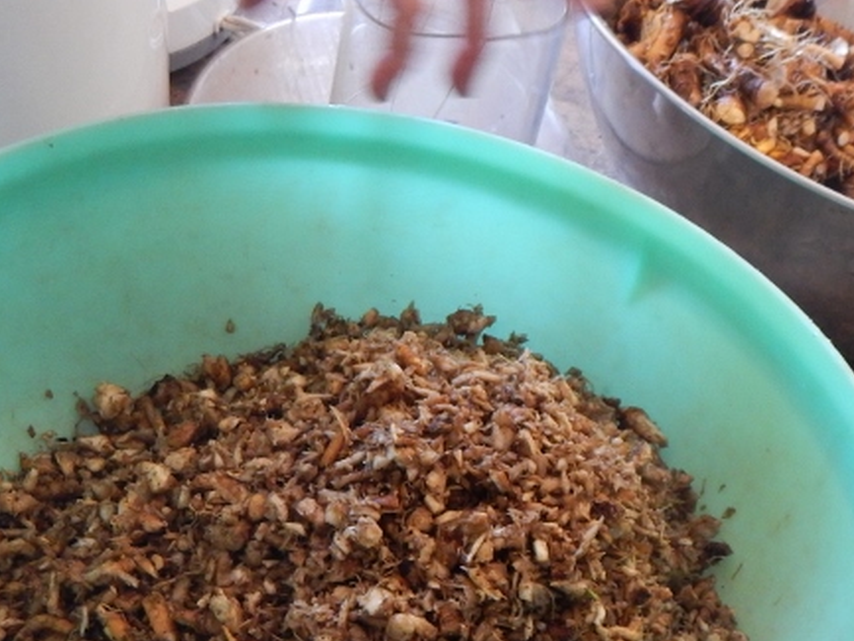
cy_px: 495
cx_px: 546
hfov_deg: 31.5
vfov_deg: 23.7
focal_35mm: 61
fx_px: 1505
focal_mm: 5.9
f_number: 3.9
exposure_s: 1/30
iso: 400
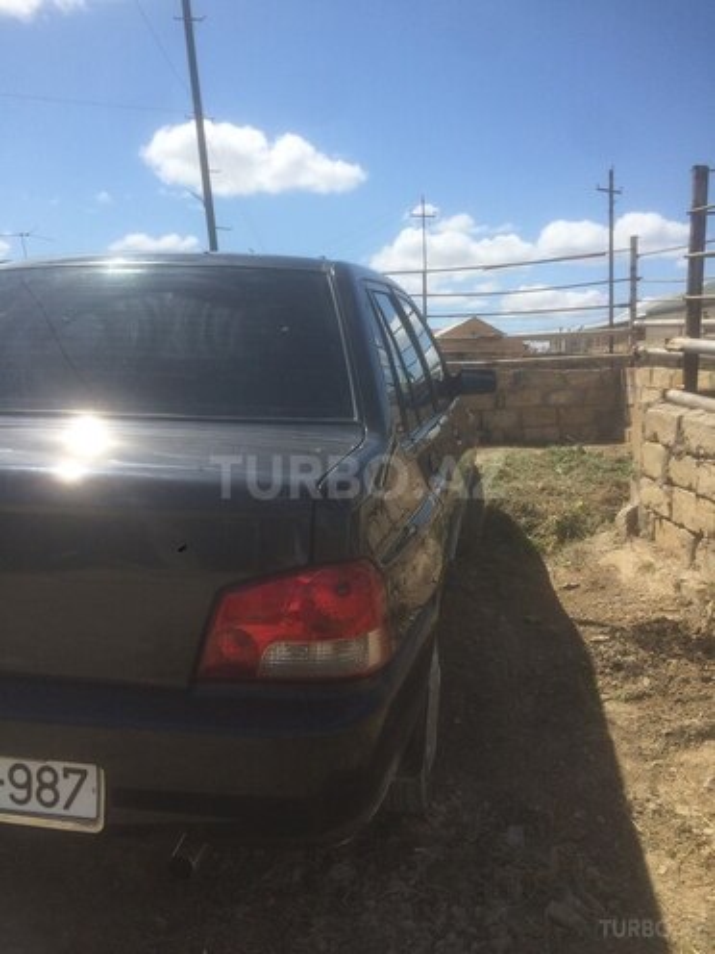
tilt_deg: -7.5
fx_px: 799
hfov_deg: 48.2
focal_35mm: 29
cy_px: 477
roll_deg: +0.7
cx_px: 358
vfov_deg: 61.7
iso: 32
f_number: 2.2
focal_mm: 4.15
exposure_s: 1/2053
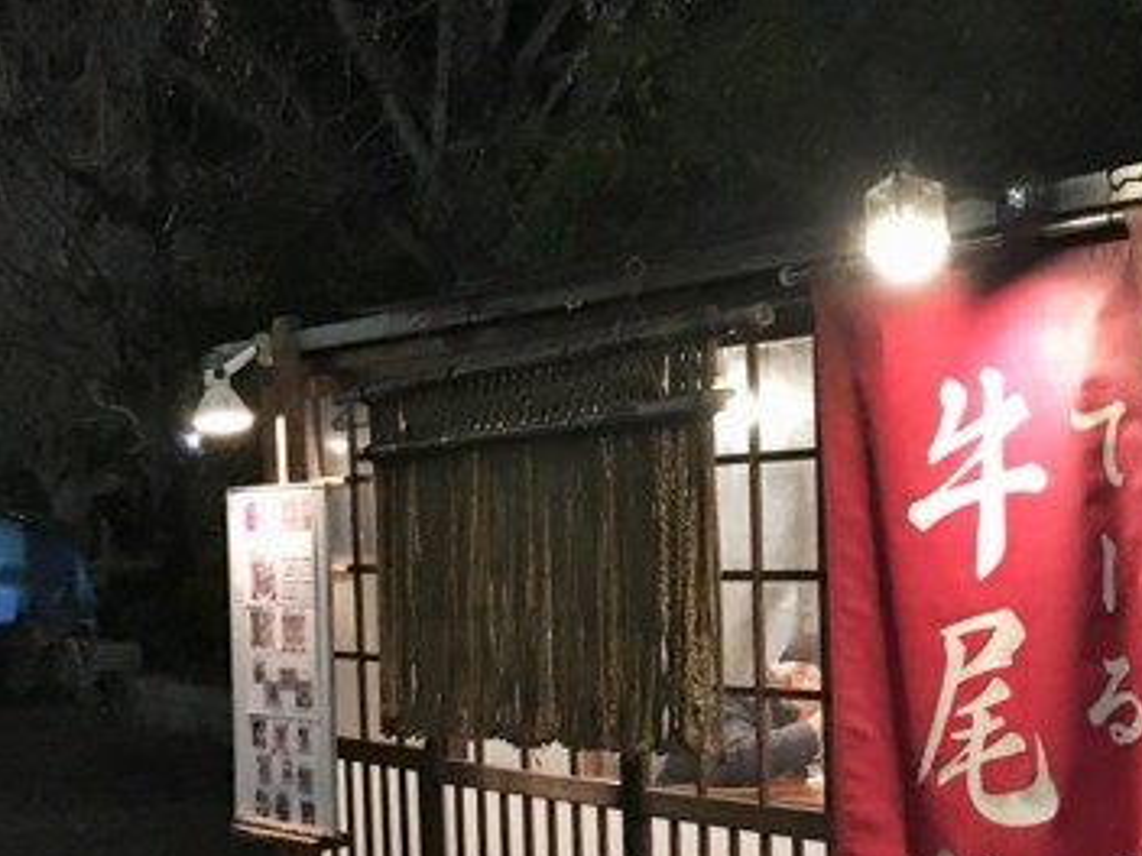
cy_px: 655
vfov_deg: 22.0
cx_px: 1032
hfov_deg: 28.3
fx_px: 2177
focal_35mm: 66
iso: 64
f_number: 2.2
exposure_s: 1/4
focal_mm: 4.15
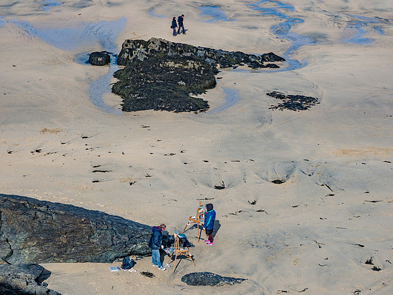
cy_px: 155
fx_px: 863
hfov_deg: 25.6
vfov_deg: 19.4
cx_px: 186
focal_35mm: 76
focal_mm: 35
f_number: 6.3
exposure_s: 1/1250
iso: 200
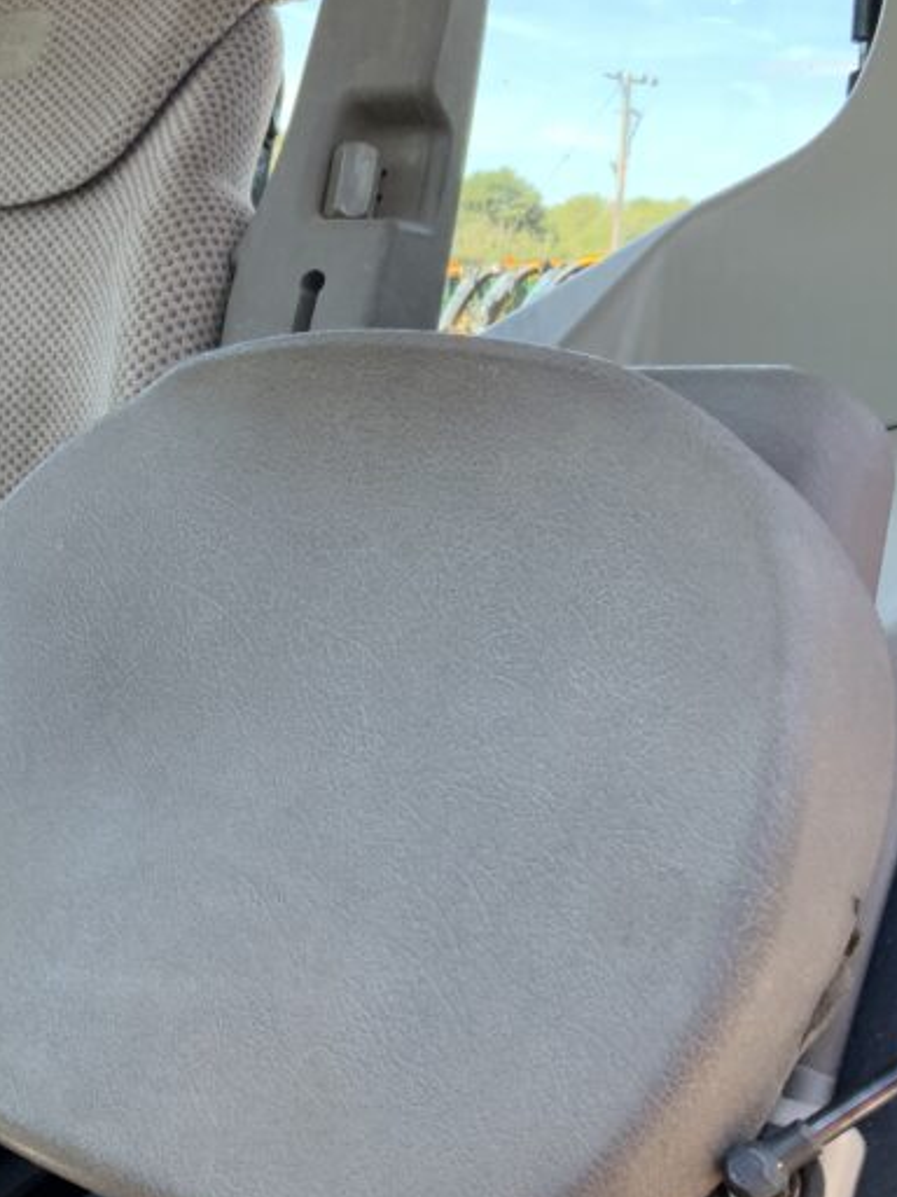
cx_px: 65
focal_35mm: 58
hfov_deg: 24.4
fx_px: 2004
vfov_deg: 33.2
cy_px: 622
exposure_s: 1/138
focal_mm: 3
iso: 16
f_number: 1.8
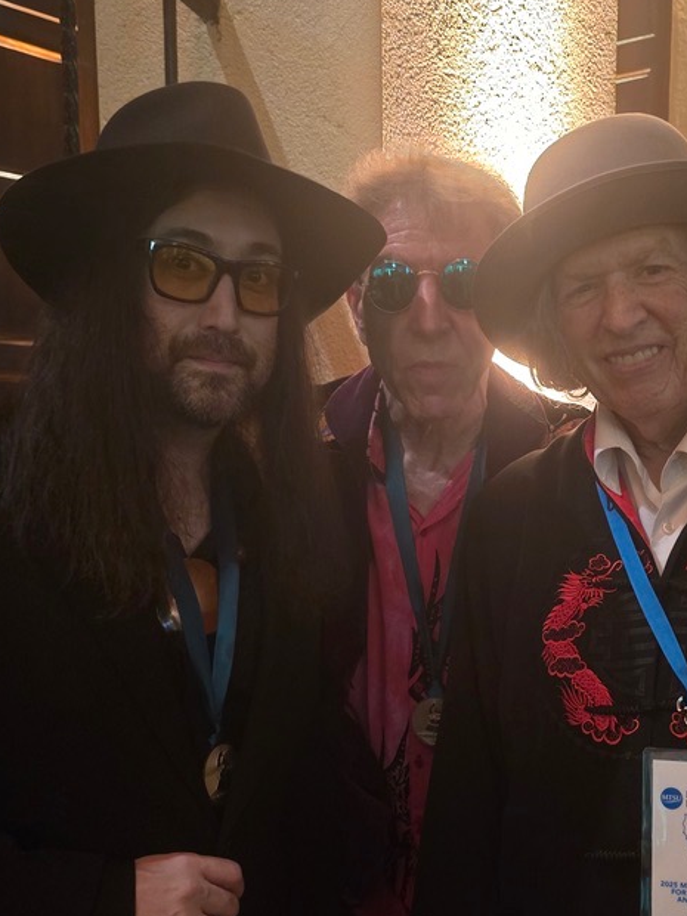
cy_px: 570
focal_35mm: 38
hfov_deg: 37.7
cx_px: 386
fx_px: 1006
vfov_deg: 48.5
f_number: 1.7
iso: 1600
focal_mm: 6.3
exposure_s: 1/15
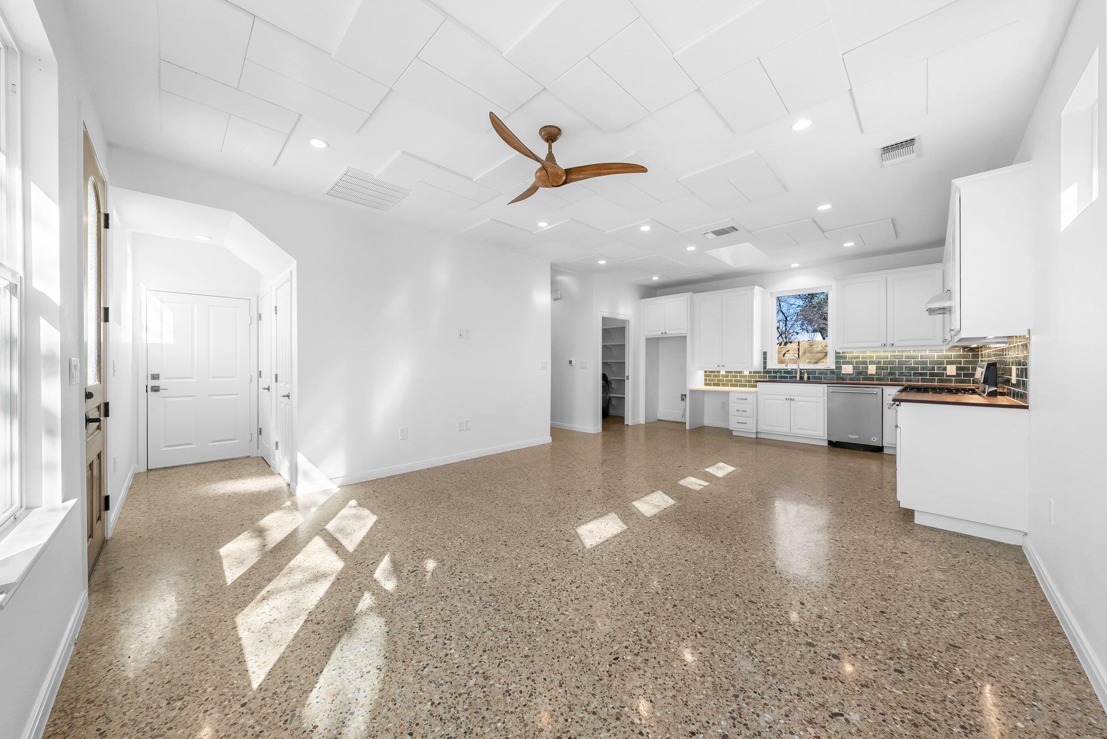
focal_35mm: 12
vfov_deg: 90.1
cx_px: 554
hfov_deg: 112.6
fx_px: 369
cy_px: 370
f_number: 11
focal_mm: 12
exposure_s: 1/10
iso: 800
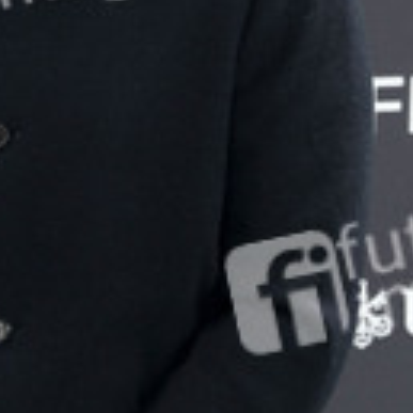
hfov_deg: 3.9
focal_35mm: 454
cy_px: 118
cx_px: 99
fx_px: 6128
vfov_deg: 3.9
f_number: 4.5
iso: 400
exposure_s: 1/200
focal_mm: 173
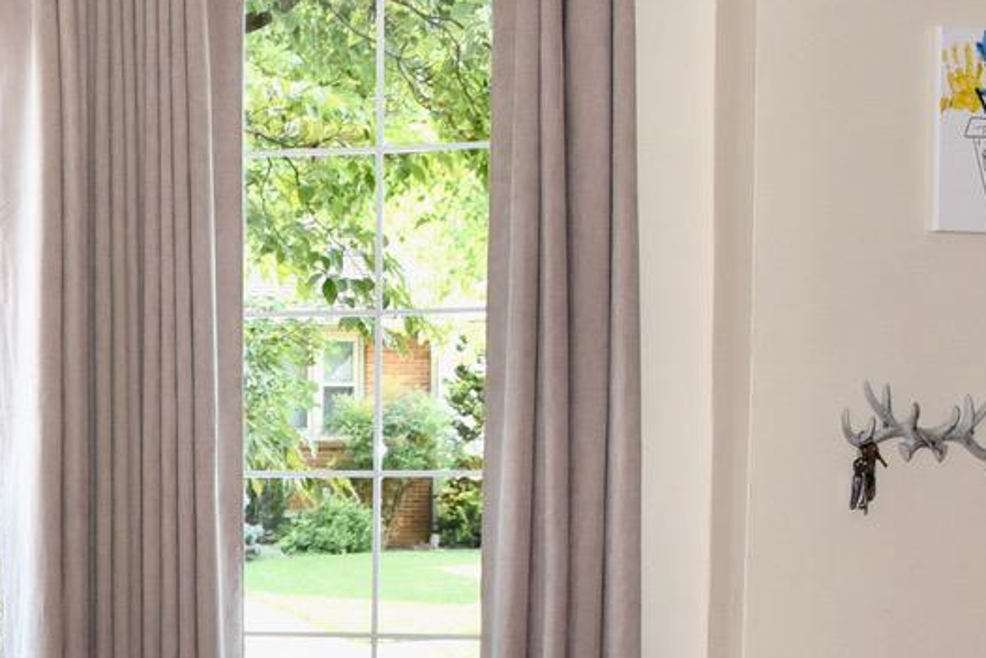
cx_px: -366
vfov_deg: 12.2
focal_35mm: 109
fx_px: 2986
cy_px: 835
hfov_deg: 17.4
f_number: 5.6
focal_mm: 28
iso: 560
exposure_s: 1/125
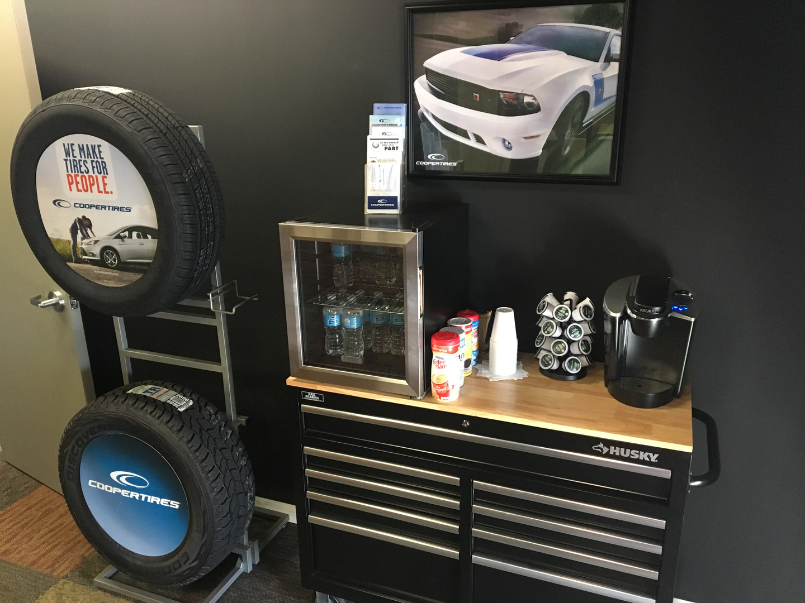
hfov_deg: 61.7
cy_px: 302
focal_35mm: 29
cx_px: 402
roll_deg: +0.5
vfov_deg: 48.2
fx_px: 674
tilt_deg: -19.0
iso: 200
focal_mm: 4.15
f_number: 2.2
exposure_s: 1/30
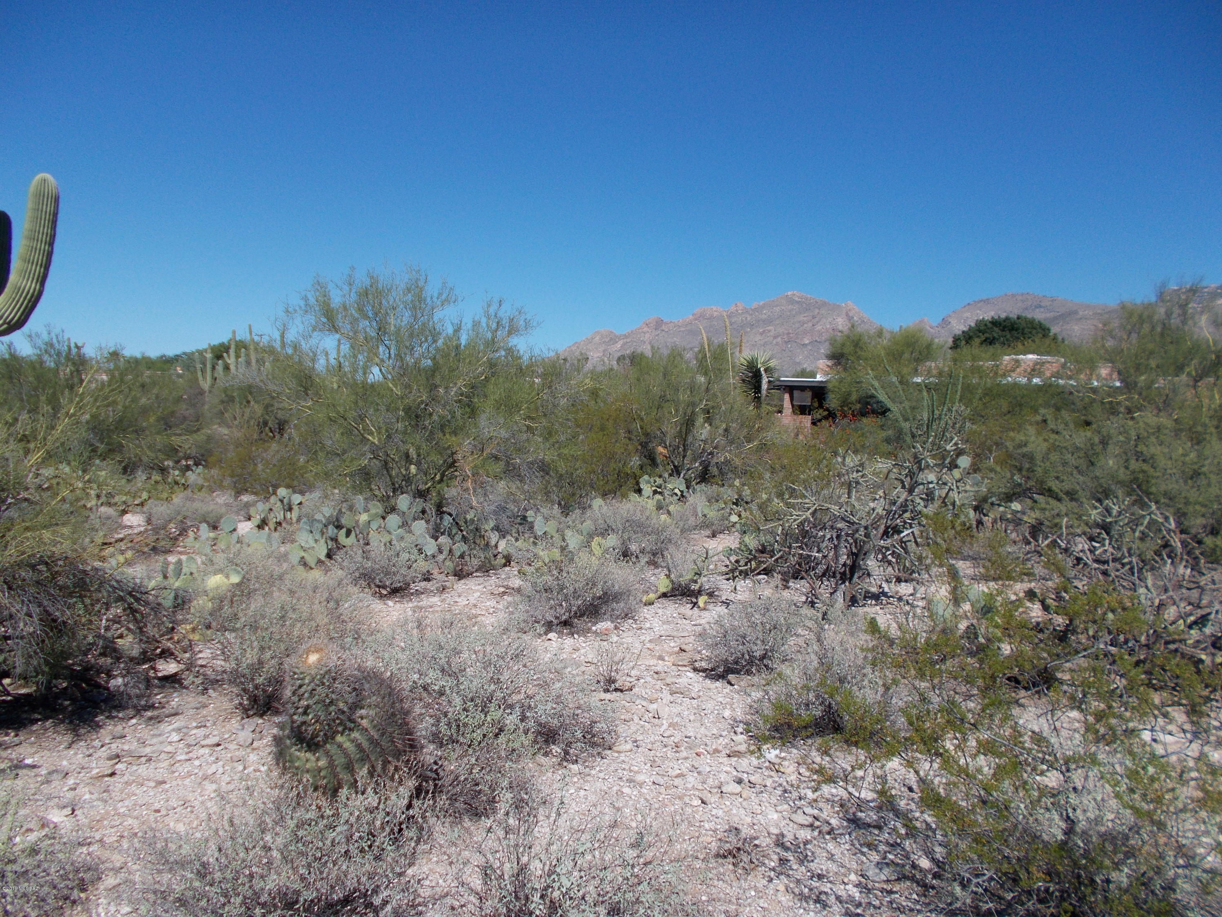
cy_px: 458
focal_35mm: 26
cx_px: 611
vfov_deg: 53.1
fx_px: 918
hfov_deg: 67.3
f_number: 8
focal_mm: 4.6
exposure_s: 1/250
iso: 80
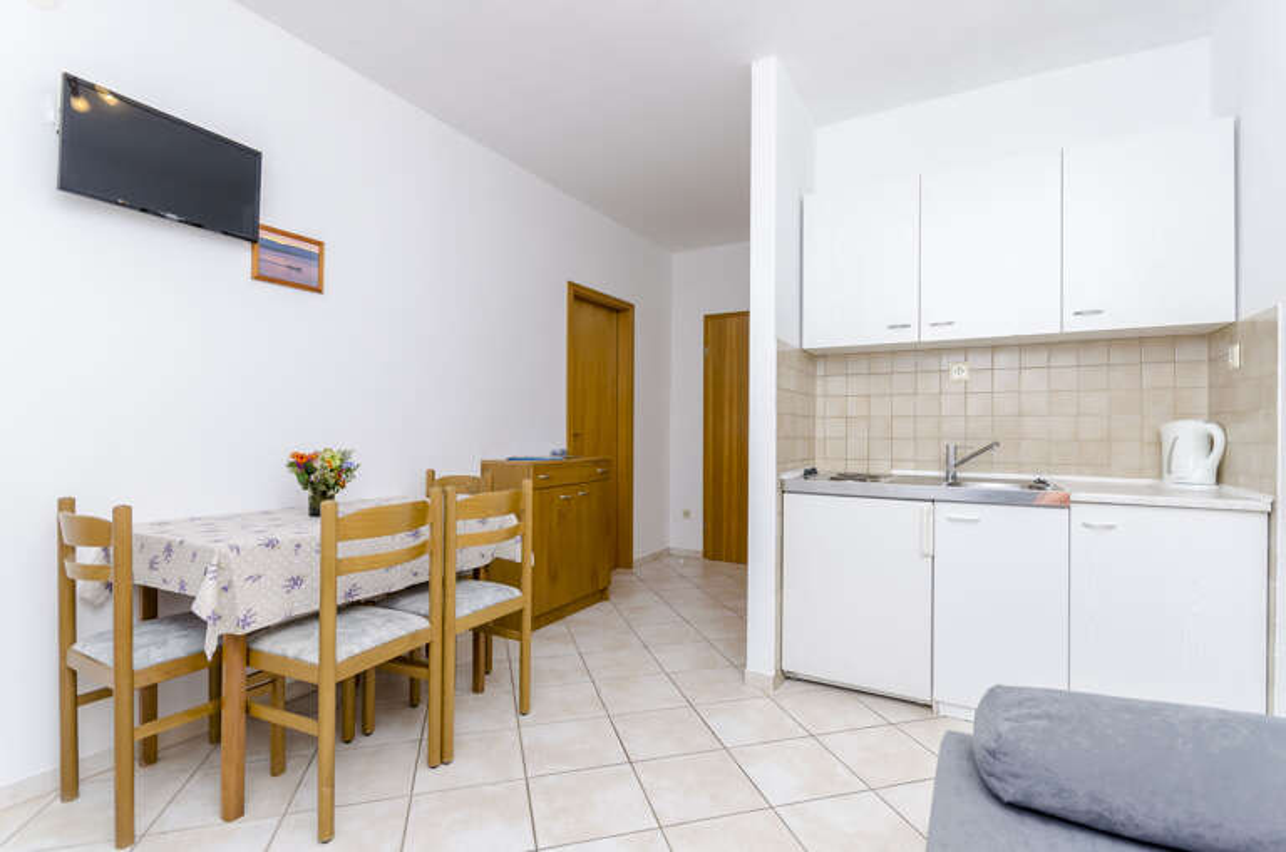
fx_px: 588
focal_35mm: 16
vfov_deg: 71.8
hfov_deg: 95.1
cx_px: 643
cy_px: 426
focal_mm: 11
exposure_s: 1/100
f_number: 8
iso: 250
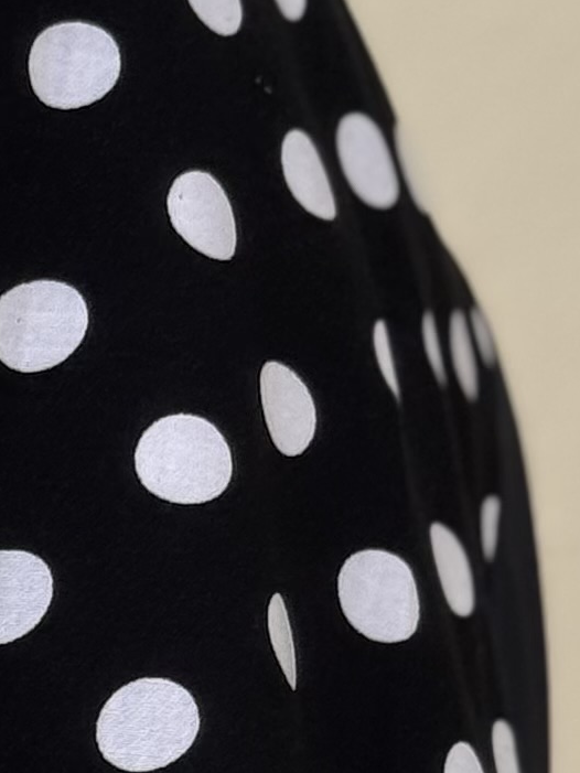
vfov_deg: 7.1
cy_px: 898
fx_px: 6164
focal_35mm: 276
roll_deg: -0.3
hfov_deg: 5.3
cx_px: -345
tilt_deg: -5.1
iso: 64
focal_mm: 6.76
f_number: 1.78
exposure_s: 1/3425
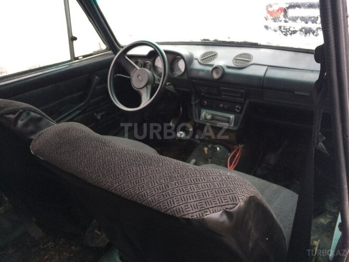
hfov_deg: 61.7
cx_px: 174
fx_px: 292
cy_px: 131
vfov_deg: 48.2
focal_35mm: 29
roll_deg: +3.7
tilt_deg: -25.2
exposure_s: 1/33
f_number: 2.2
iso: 160
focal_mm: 4.15
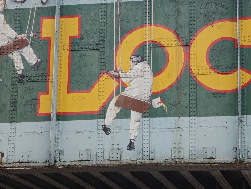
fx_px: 870
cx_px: 126
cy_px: 94
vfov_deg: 12.3
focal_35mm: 120
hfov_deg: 16.4
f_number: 2.5
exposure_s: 1/134
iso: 50
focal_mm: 19.4
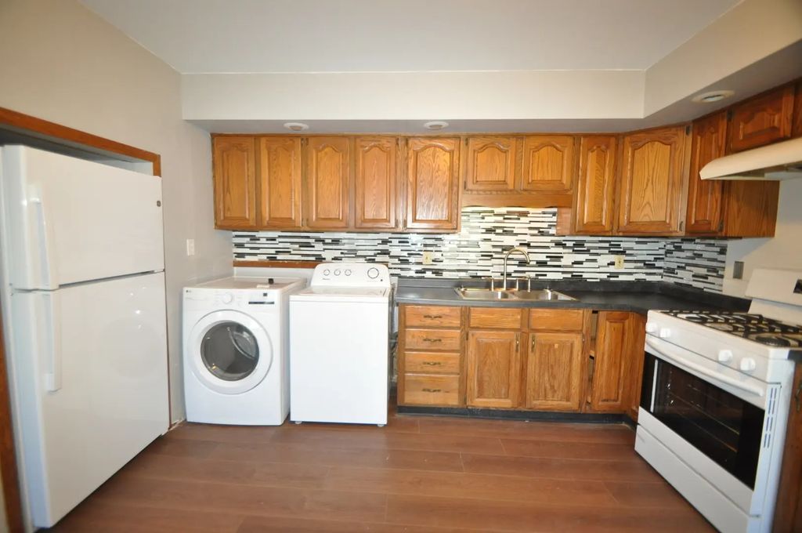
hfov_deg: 100.5
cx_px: 401
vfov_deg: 77.2
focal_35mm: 15
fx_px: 334
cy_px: 266
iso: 800
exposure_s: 1/60
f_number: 4
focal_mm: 10
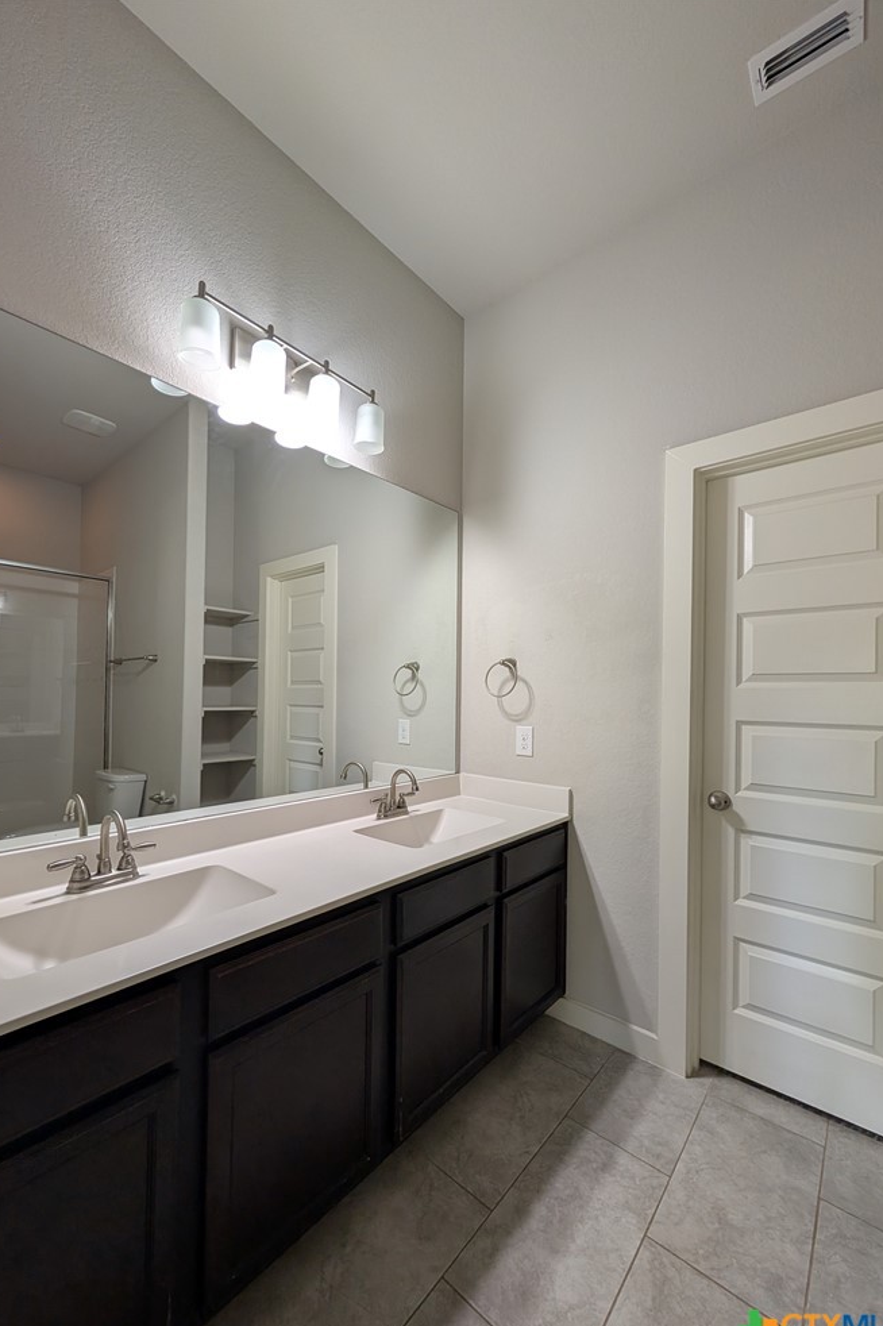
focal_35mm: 13
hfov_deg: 85.3
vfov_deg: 108.3
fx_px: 479
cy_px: 685
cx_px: 414
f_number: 1.7
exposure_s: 1/48.8
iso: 52
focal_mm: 2.02
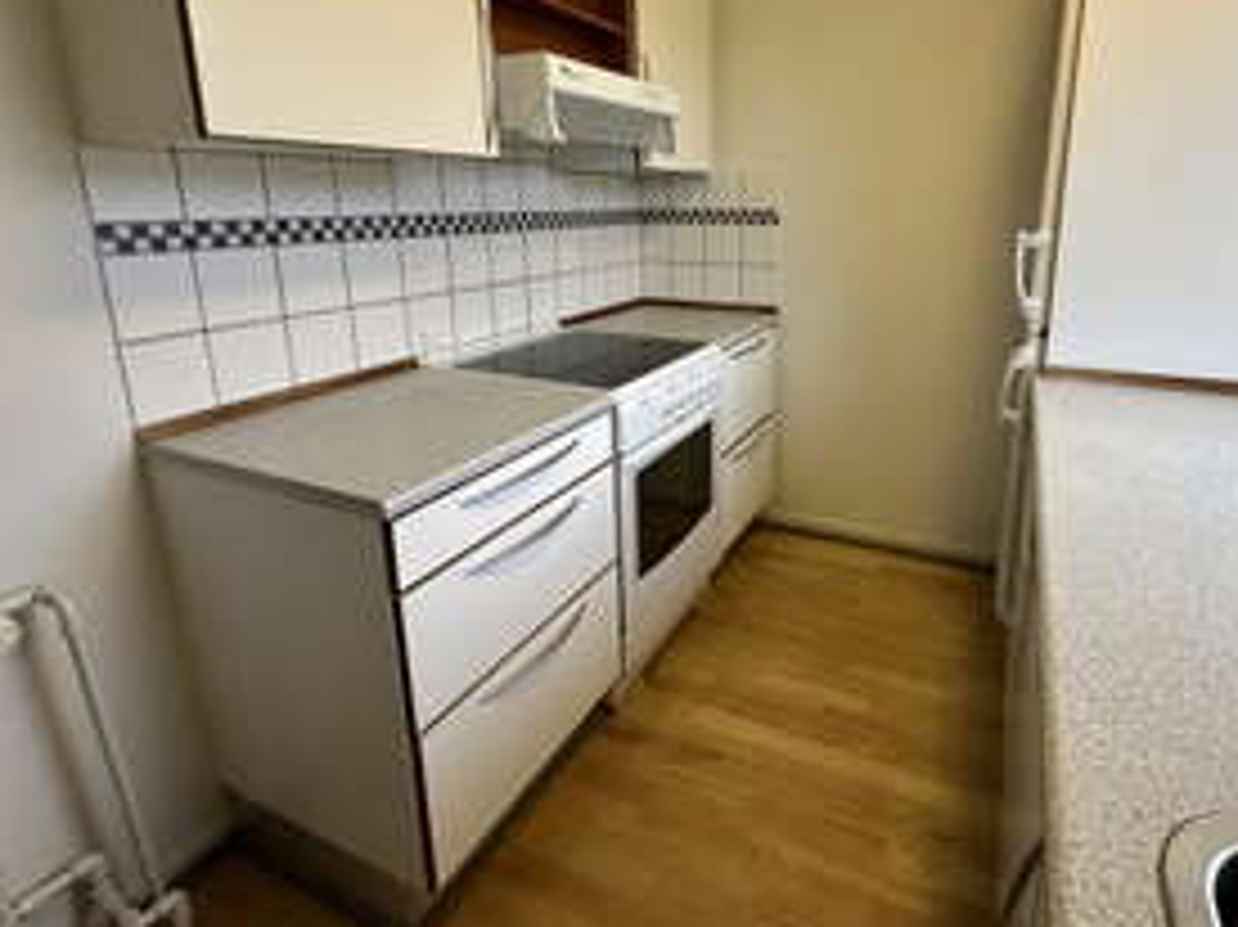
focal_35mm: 19
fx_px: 679
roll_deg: +0.0
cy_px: 351
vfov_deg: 67.6
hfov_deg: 83.9
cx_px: 727
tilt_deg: -12.7
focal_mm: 2.22
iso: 320
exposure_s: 1/100
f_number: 2.2
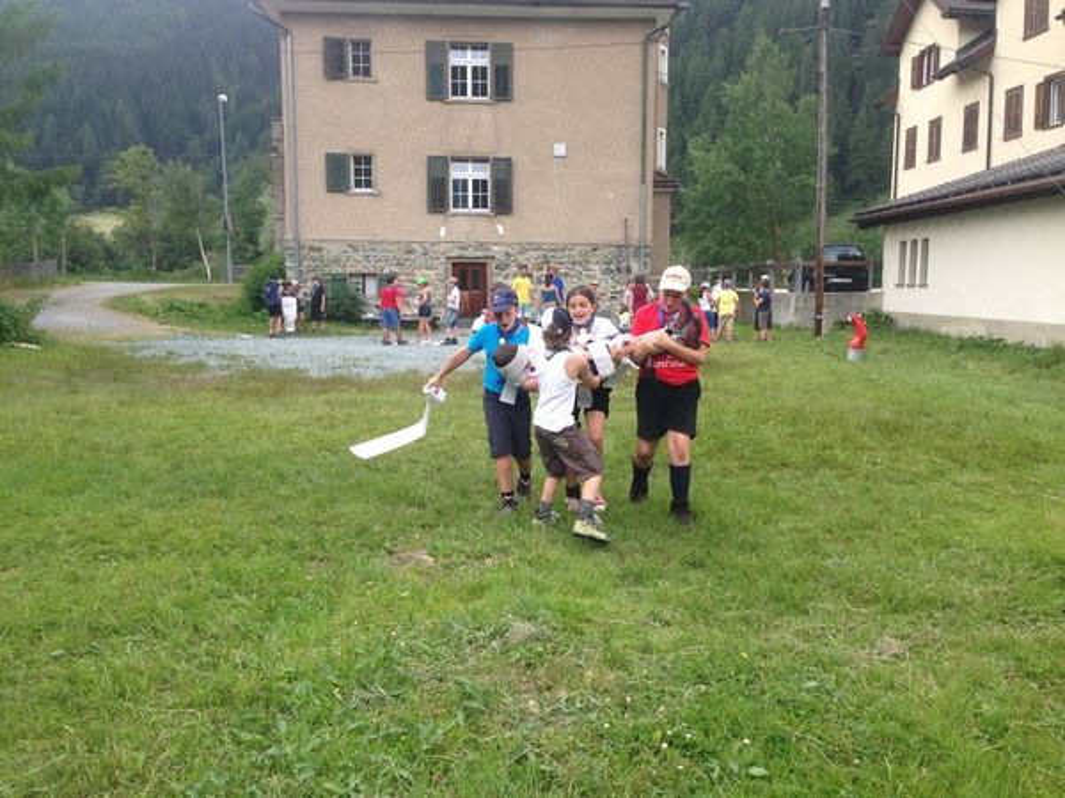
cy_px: 399
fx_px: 1015
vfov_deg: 42.9
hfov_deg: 55.4
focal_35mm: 33
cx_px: 532
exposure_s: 1/319
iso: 50
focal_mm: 4.12
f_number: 2.4
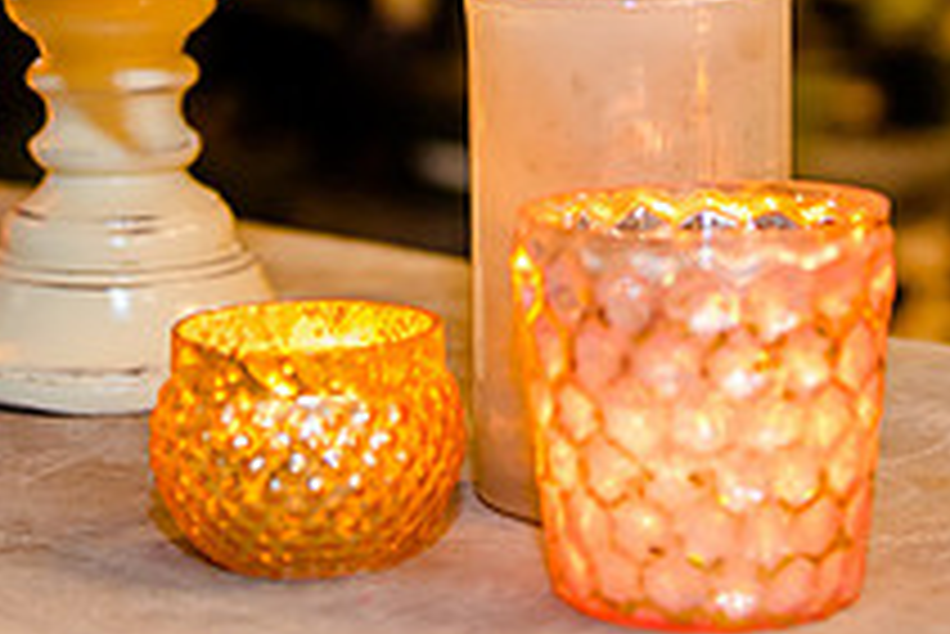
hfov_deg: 15.2
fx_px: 3565
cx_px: 436
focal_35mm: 135
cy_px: -215
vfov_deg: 10.0
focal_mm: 45
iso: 2000
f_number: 2.8
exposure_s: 1/80
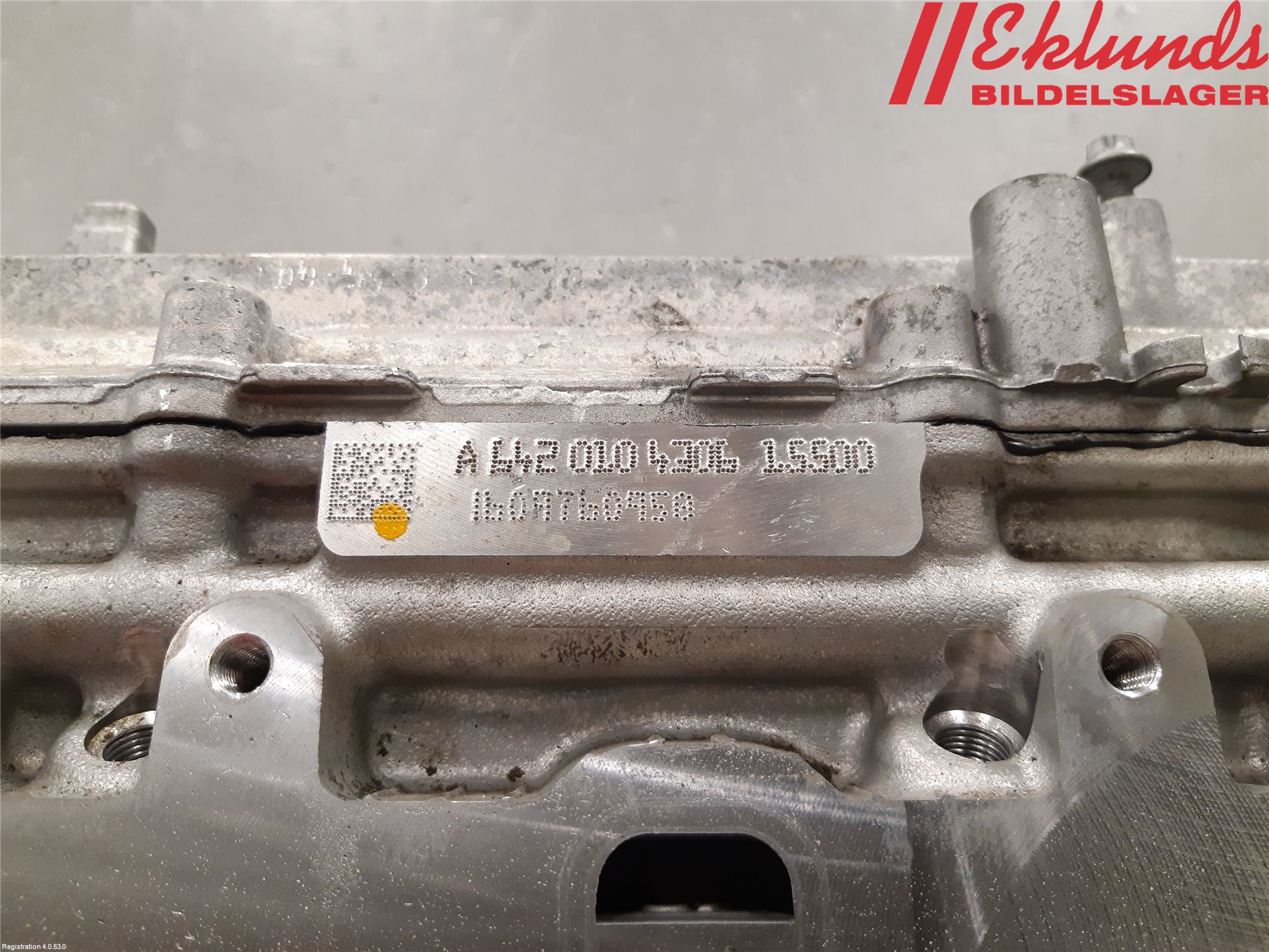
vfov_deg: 53.1
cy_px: 476
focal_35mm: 26
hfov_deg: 67.3
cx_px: 634
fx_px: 953
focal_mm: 3.93
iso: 200
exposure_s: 1/50
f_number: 1.7
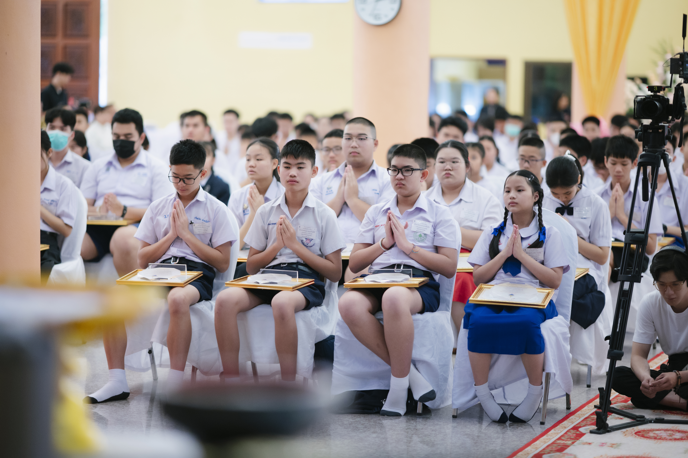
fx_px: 2005
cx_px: 344
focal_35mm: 105
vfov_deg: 13.0
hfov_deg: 19.5
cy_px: 229
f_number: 1.4
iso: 1250
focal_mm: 105
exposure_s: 1/800
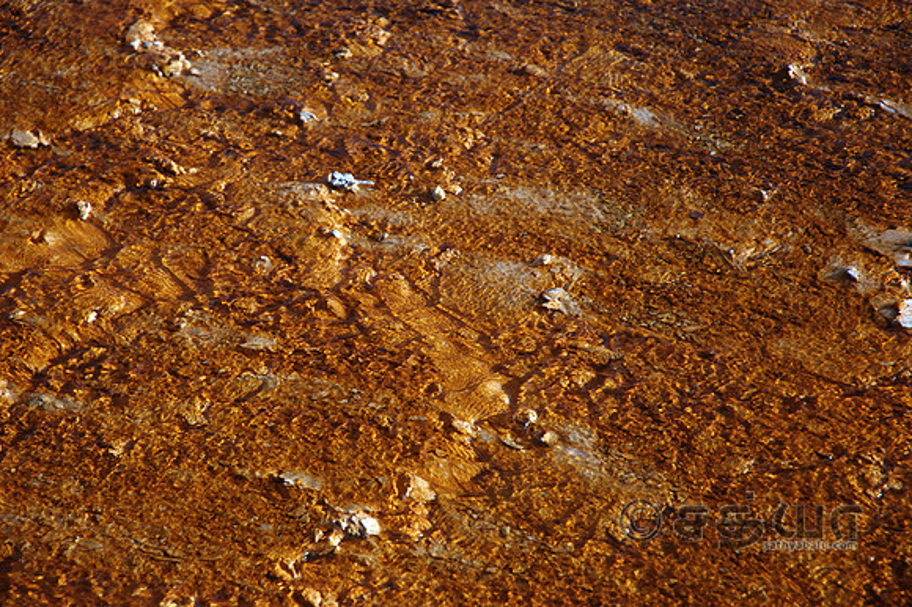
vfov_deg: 13.0
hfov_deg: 19.5
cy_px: 304
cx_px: 456
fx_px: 2658
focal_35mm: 105
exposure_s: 1/100
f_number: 4.5
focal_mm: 70
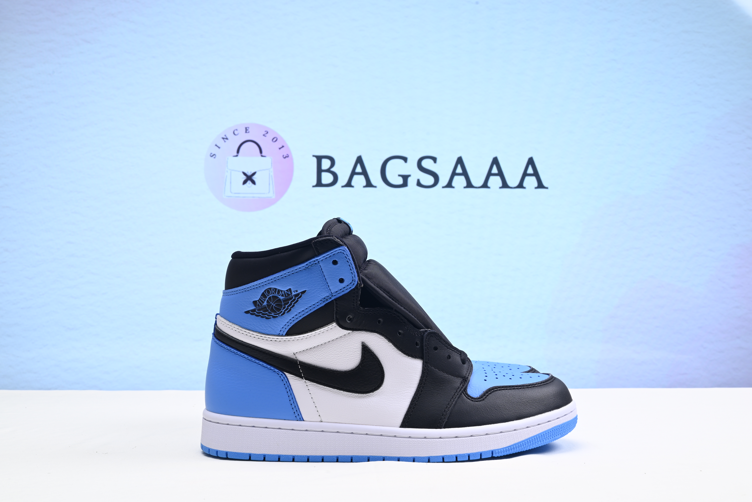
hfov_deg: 49.5
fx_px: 815
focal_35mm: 39
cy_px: 251
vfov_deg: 34.2
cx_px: 376
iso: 100
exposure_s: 1/2
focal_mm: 39
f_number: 16
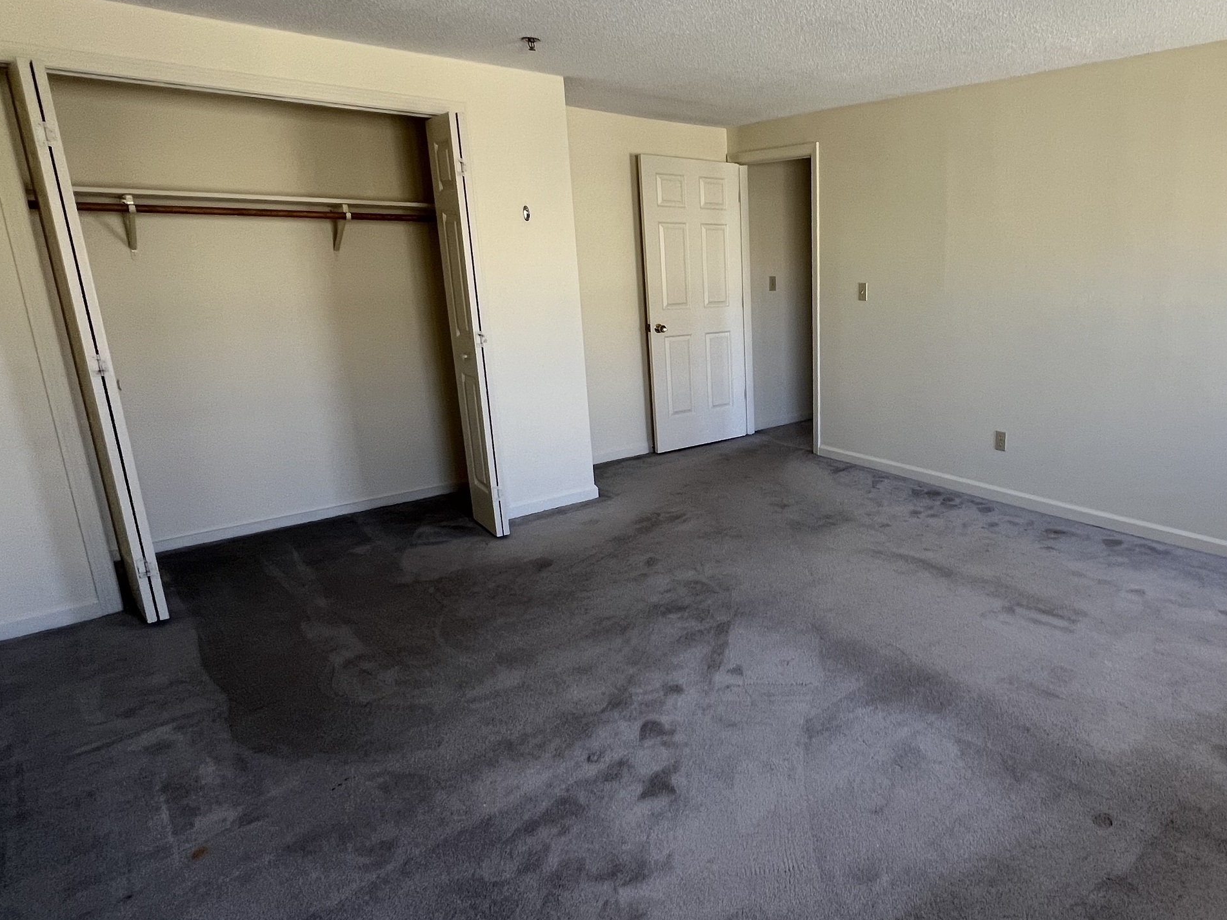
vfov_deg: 63.4
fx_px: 744
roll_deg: -0.6
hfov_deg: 75.8
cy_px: 448
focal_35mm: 21
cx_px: 844
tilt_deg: -13.4
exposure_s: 1/99
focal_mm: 1.57
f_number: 1.8
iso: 100
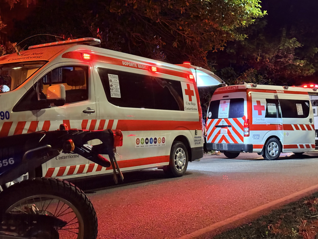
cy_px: 120
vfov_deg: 30.3
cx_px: 159
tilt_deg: +0.4
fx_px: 441
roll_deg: +0.3
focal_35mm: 48
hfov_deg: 39.7
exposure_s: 1/28
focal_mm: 6.76
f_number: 1.78
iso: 640
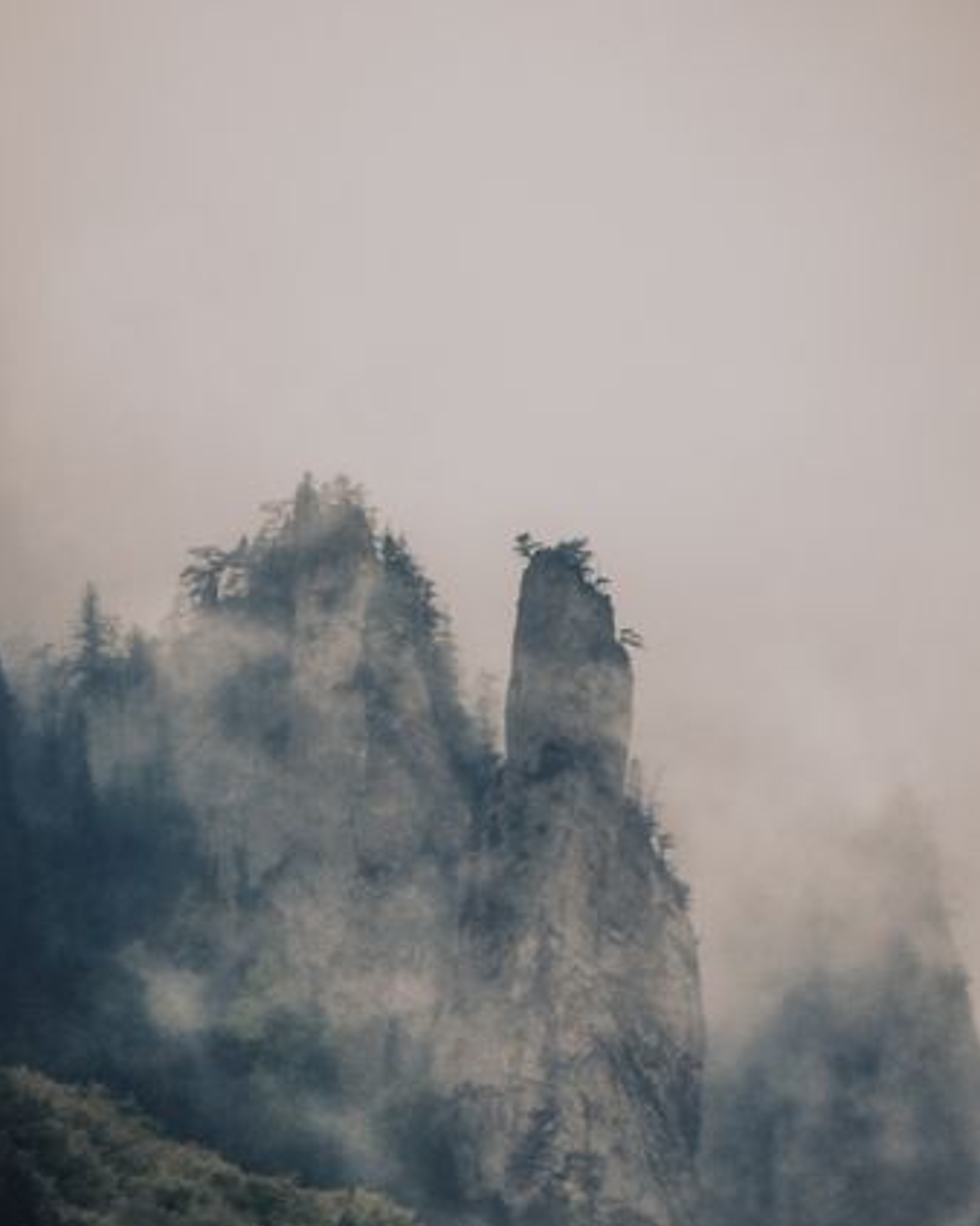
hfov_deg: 3.0
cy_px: 736
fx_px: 18540
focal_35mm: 511
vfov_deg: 3.8
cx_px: 489
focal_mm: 300
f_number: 6.3
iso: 800
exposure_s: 1/1000
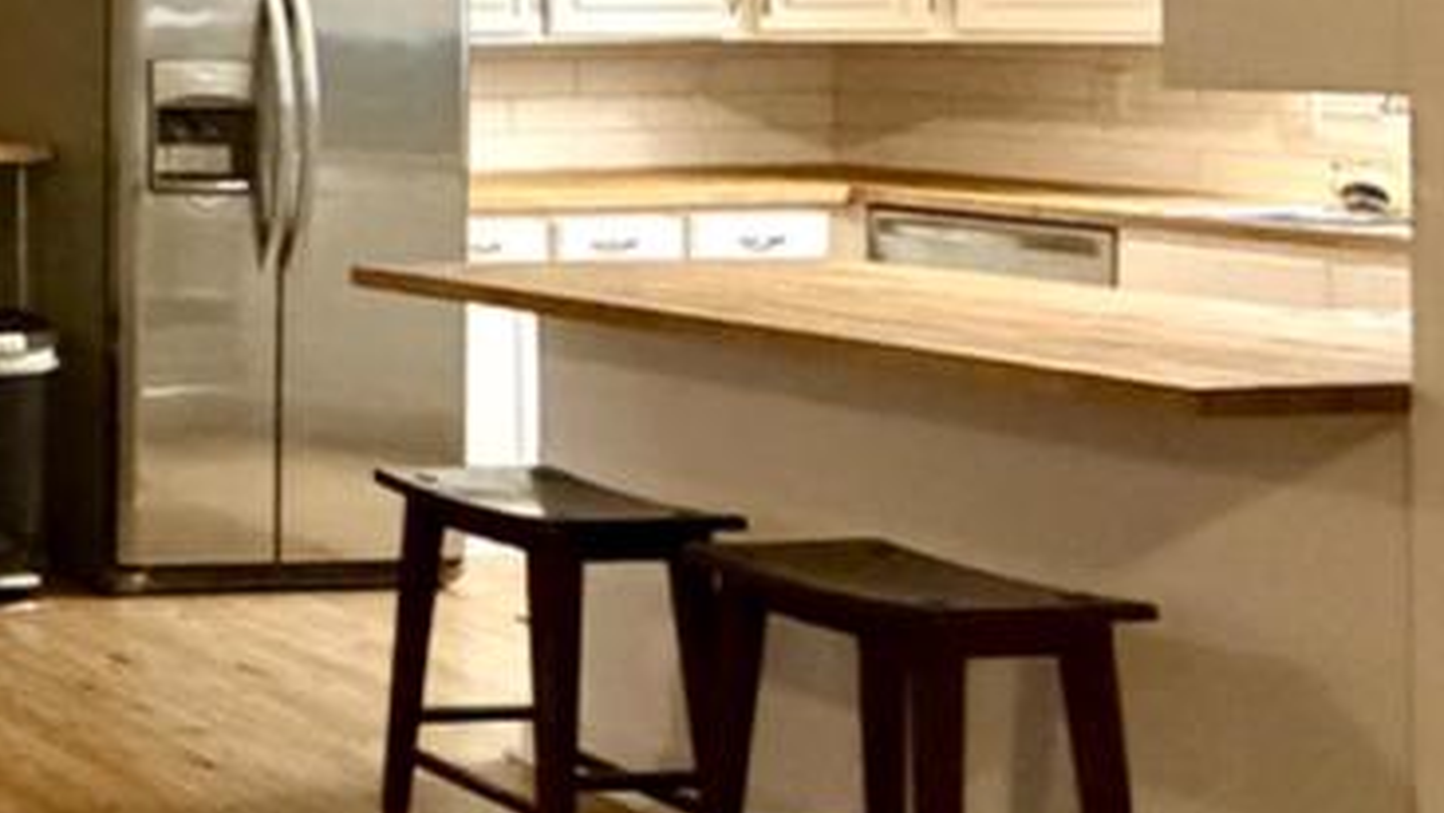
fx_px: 2298
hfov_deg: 22.8
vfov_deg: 19.5
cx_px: -1046
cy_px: 12
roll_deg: +0.1
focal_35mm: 60
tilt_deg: +0.2
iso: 1000
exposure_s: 1/60
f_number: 2.2
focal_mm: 2.22
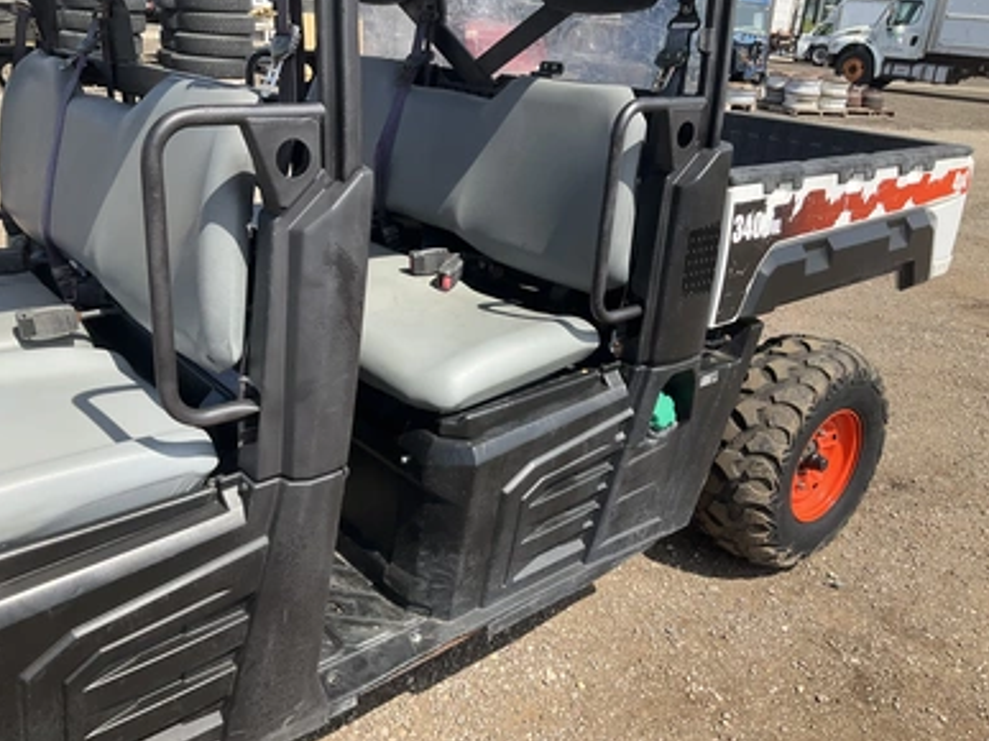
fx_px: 857
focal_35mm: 30
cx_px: 486
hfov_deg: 60.0
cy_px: 363
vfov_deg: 46.8
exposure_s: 1/912
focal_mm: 3
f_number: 1.8
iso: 25
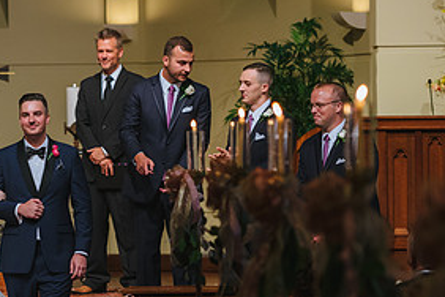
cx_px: 19
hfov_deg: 8.2
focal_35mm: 251
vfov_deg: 5.5
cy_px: 222
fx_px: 3102
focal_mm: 122
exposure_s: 1/160
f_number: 2.8
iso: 1600
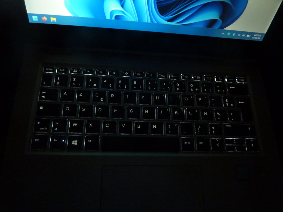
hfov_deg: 69.4
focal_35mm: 25
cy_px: 106
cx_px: 142
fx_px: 204
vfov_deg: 54.9
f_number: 3.3
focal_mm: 4.1
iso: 400
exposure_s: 1/8
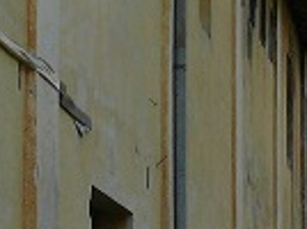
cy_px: 179
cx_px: 448
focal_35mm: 215
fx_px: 1903
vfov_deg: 6.9
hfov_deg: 9.0
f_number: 5.6
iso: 100
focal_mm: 7.4
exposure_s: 1/250
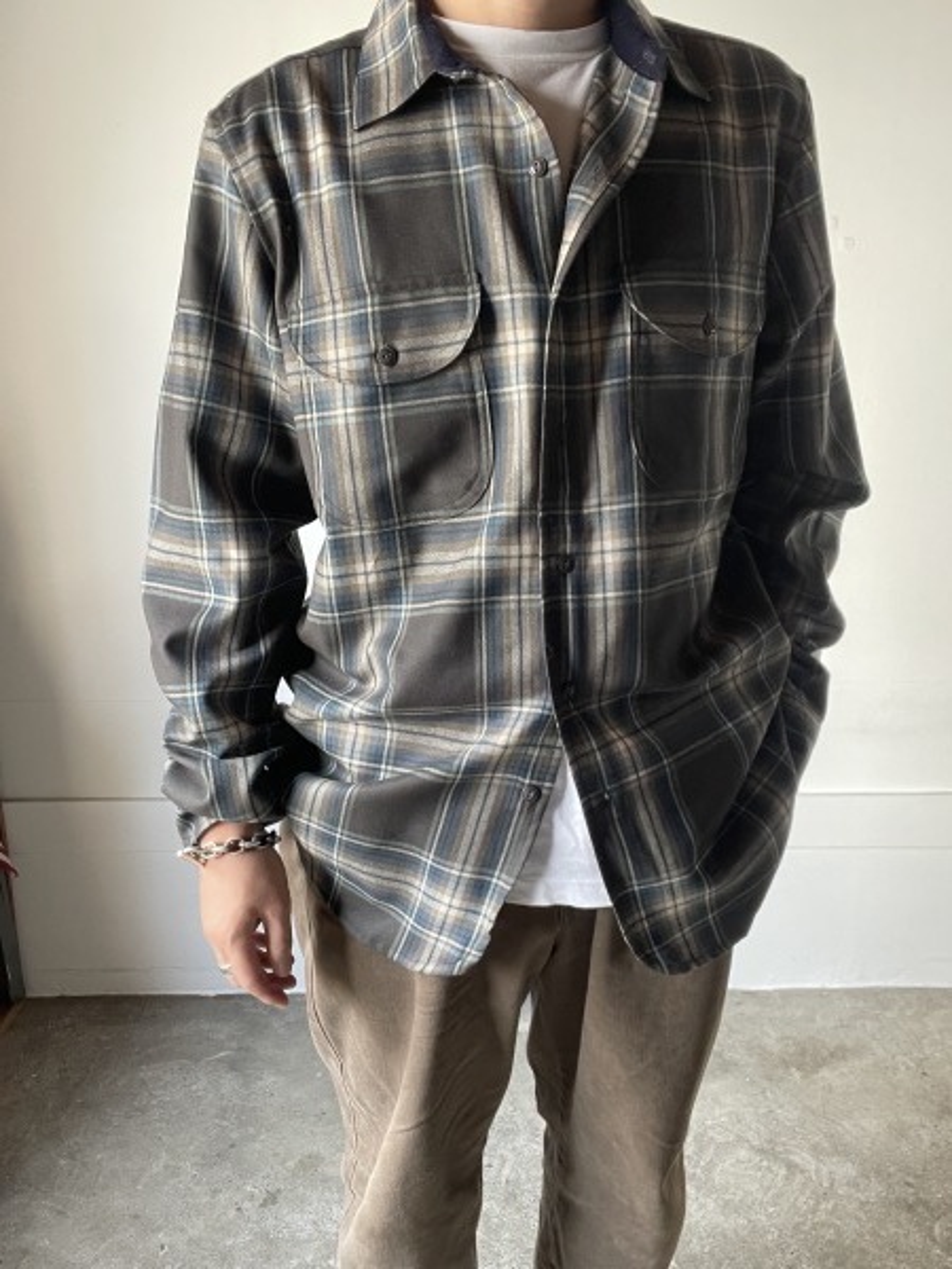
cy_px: 634
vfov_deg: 60.0
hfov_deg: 46.8
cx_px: 476
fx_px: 1100
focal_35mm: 30
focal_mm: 2.71
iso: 200
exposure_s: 1/50
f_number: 2.2
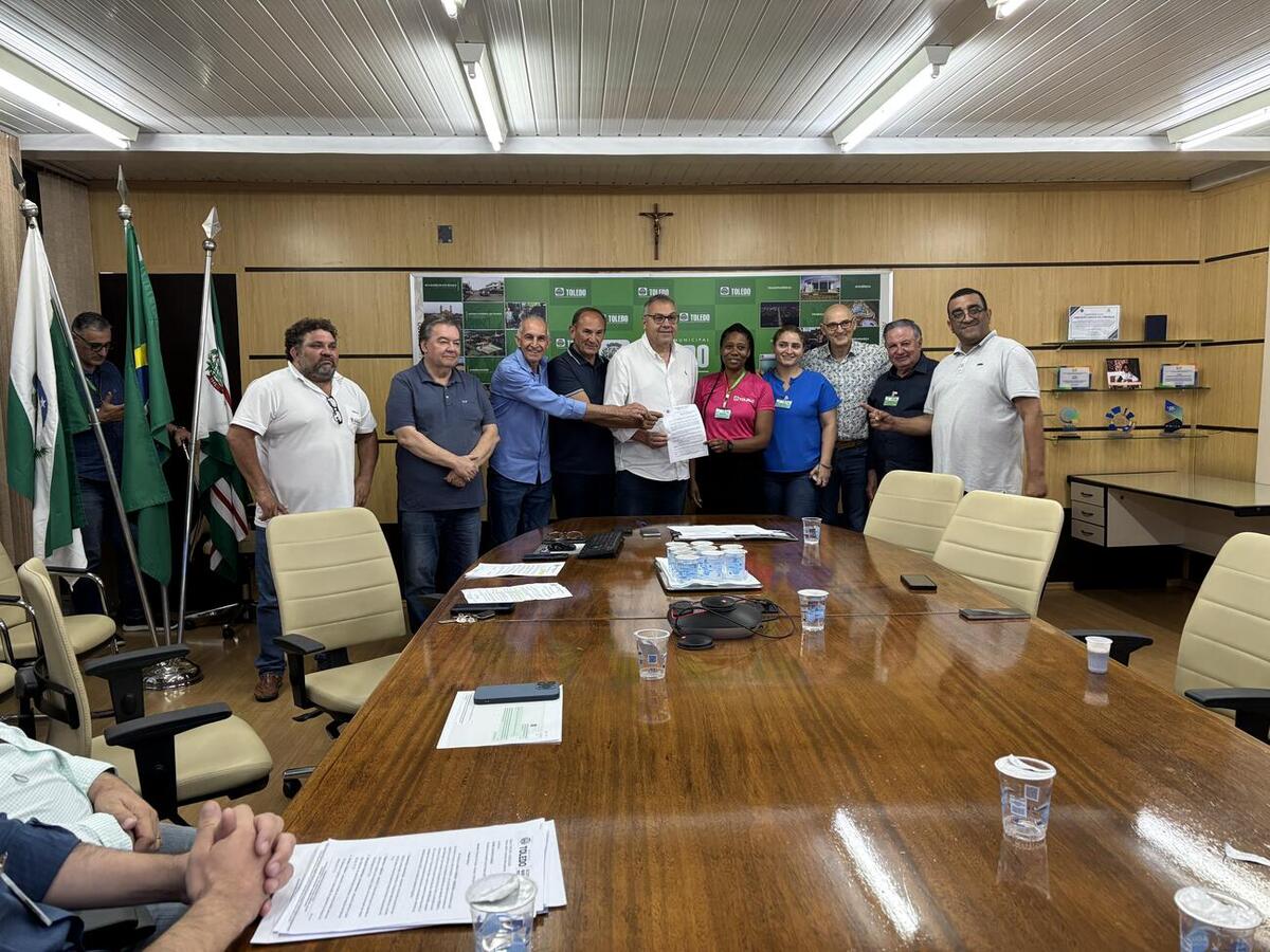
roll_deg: +0.8
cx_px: 635
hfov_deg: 67.3
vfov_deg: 53.1
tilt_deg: -5.7
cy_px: 476
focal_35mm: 26
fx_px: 954
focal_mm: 5.96
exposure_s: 1/60
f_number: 1.6
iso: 200
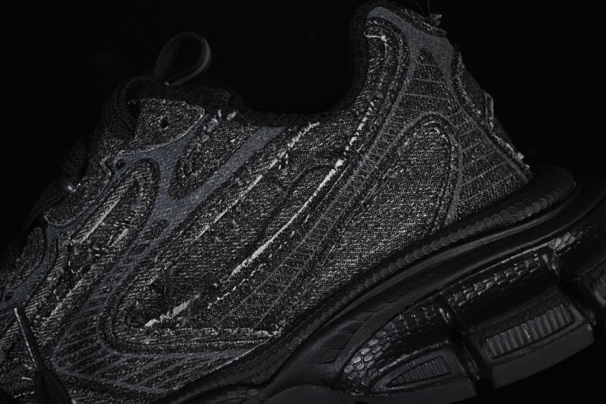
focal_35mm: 75
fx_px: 1262
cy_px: 202
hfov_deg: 27.0
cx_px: 303
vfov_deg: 18.2
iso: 160
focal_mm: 50
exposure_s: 1/125
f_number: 7.1
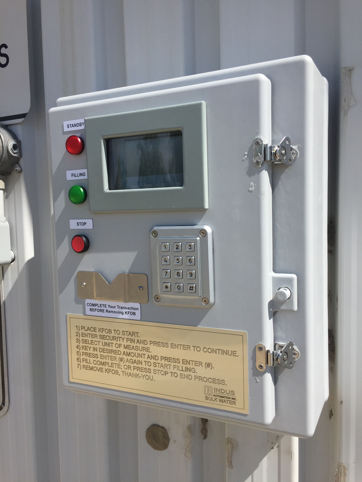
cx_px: 181
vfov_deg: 61.7
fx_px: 404
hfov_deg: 48.2
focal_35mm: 29
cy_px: 241
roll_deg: +0.8
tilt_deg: -1.1
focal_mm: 4.15
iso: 32
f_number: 2.2
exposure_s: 1/3049
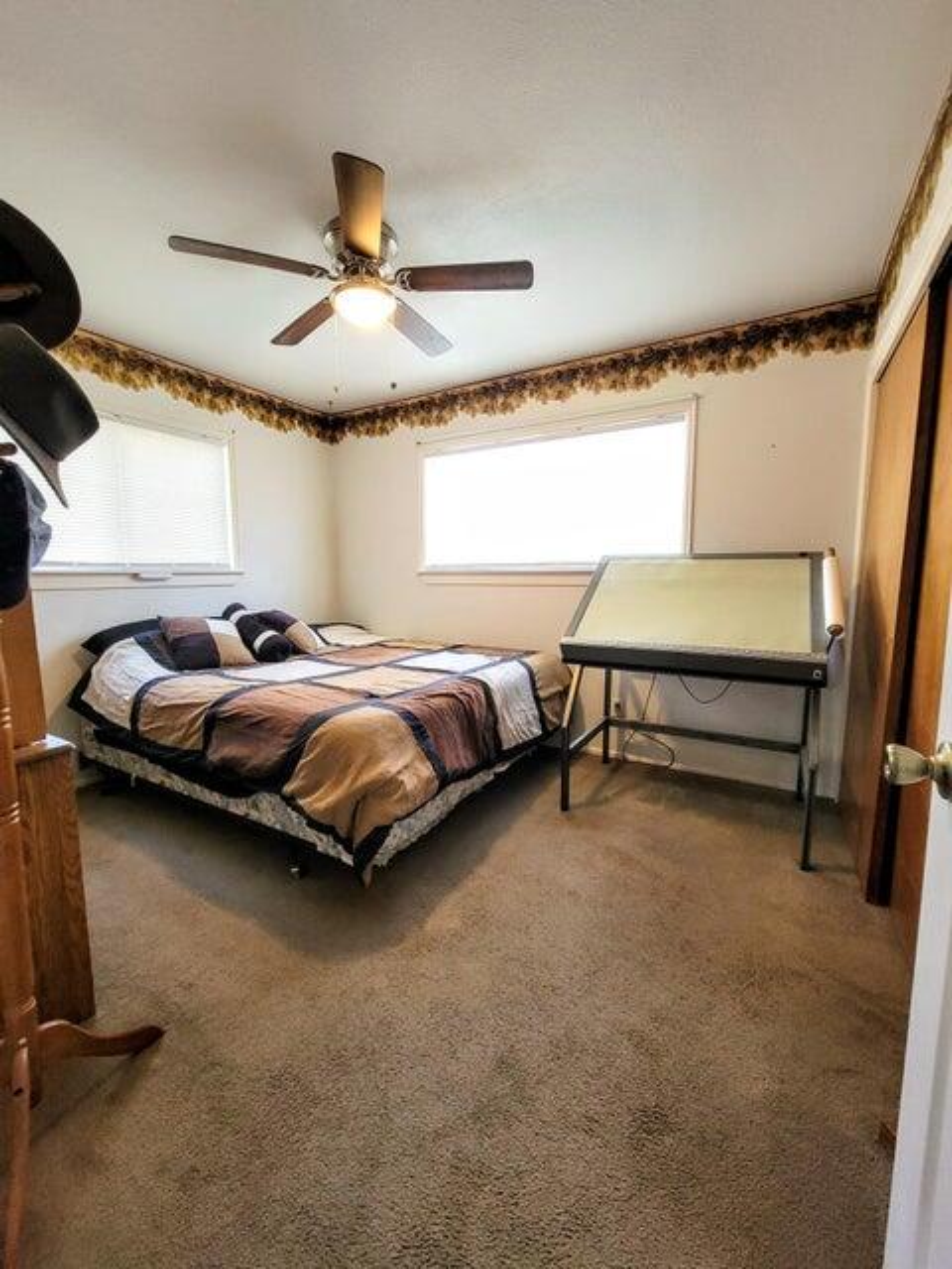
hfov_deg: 89.9
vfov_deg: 106.2
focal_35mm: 13
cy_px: 634
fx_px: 477
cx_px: 476
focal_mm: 2.2
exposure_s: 1/60
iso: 250
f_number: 2.2
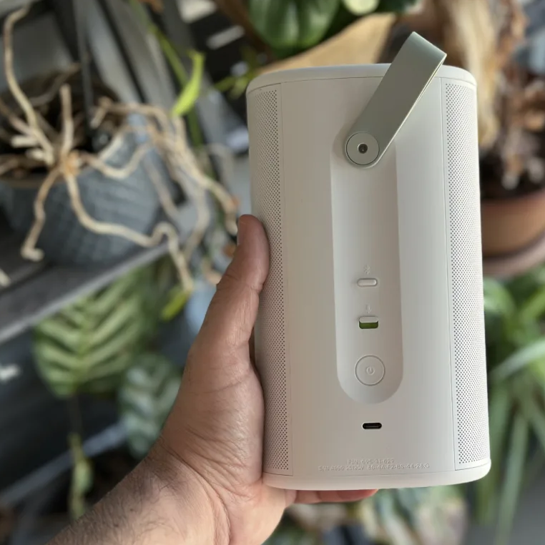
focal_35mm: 57
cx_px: 360
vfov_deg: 30.0
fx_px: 1015
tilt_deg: -55.1
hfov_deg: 29.8
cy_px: 271
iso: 80
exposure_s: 1/329
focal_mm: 6.86
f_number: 1.78
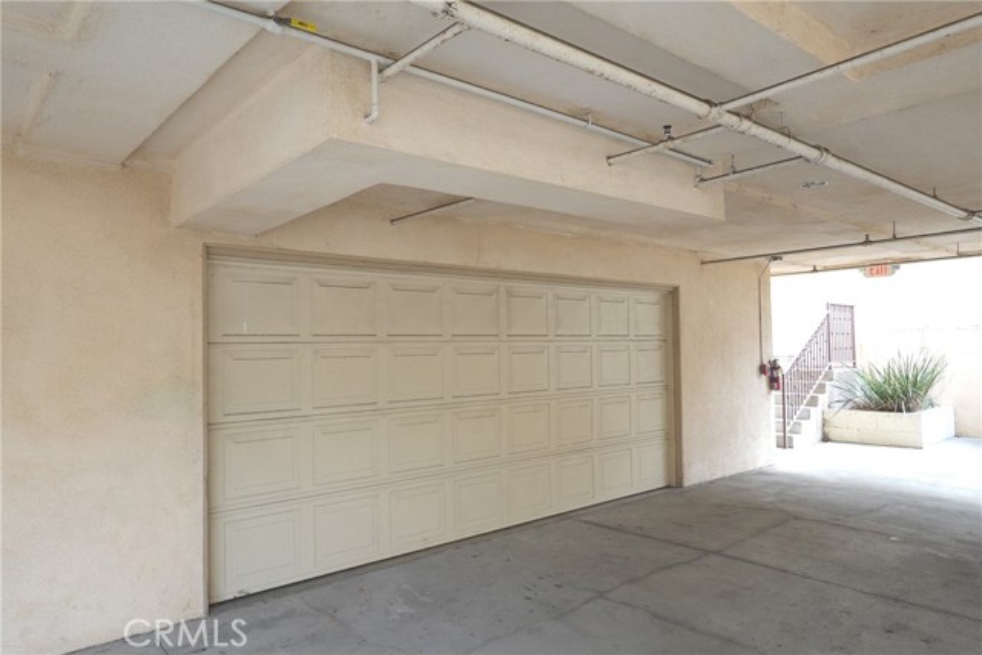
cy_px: 328
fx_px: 655
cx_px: 491
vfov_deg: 53.2
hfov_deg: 73.7
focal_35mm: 24
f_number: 2.8
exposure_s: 1/100
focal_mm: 9
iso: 100
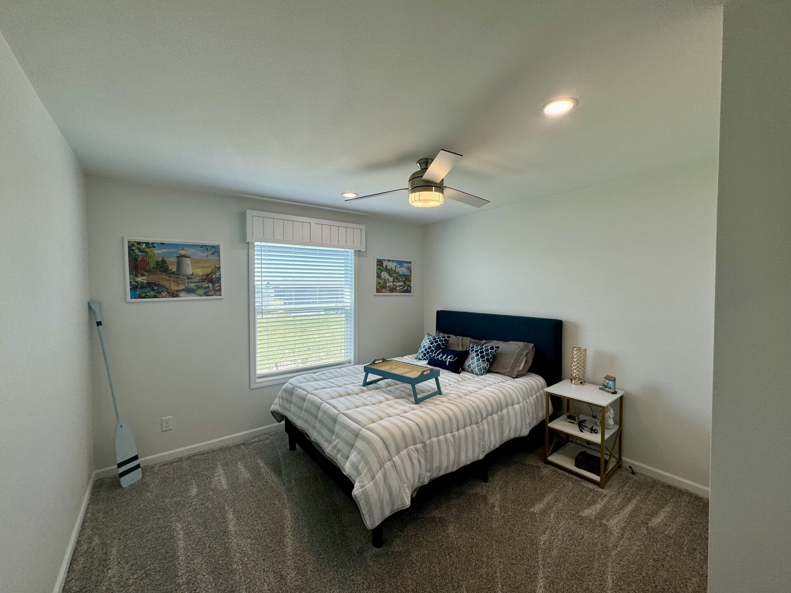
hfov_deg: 102.1
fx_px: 320
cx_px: 396
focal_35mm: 14
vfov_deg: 85.7
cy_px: 296
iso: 50
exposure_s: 1/120
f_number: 2.2
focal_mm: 2.22
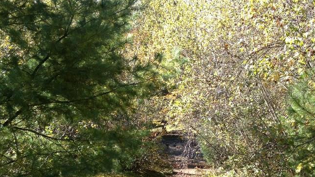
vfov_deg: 19.3
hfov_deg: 34.2
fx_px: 510
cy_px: 162
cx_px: 188
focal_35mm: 61
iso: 64
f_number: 2.4
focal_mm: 4.28
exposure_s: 1/334
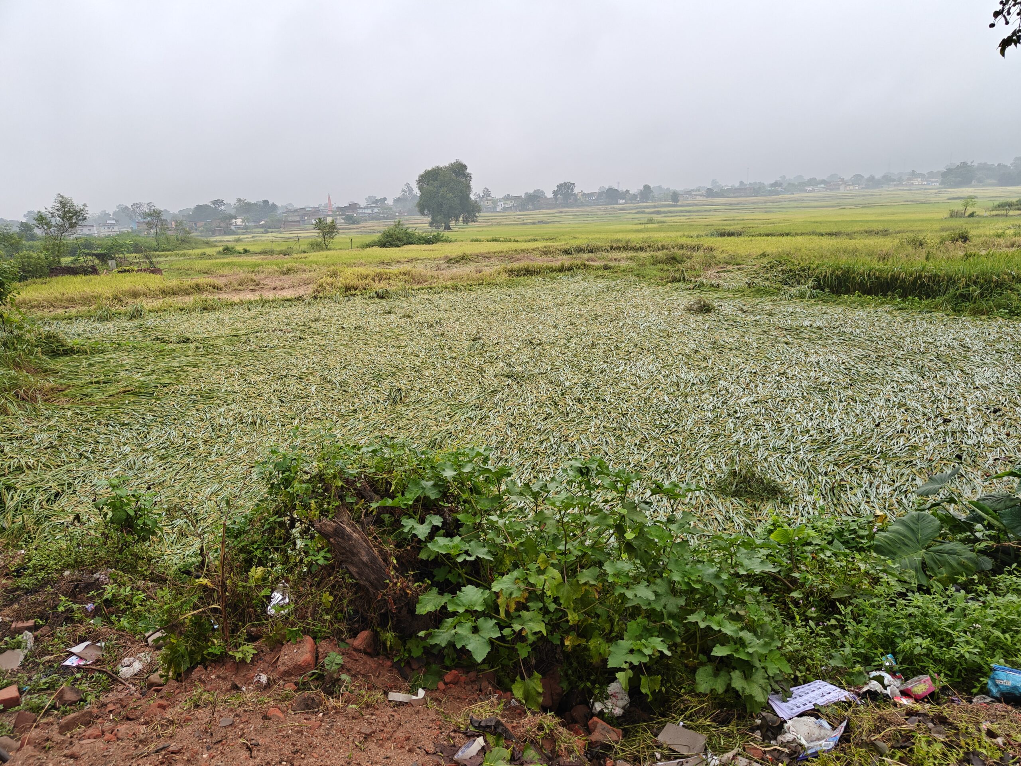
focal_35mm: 24
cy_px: 383
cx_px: 510
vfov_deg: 56.8
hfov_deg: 71.6
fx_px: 708
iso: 80
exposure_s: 1/441
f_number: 1.8
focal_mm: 5.59
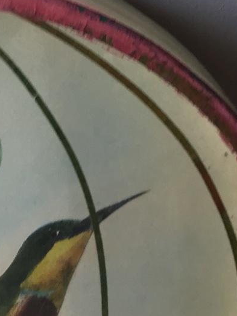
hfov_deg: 20.0
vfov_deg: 26.3
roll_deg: +1.0
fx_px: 648
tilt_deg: -40.7
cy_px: 17
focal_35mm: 71
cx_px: -5
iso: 25
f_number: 2.4
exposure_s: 1/33
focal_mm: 3.3
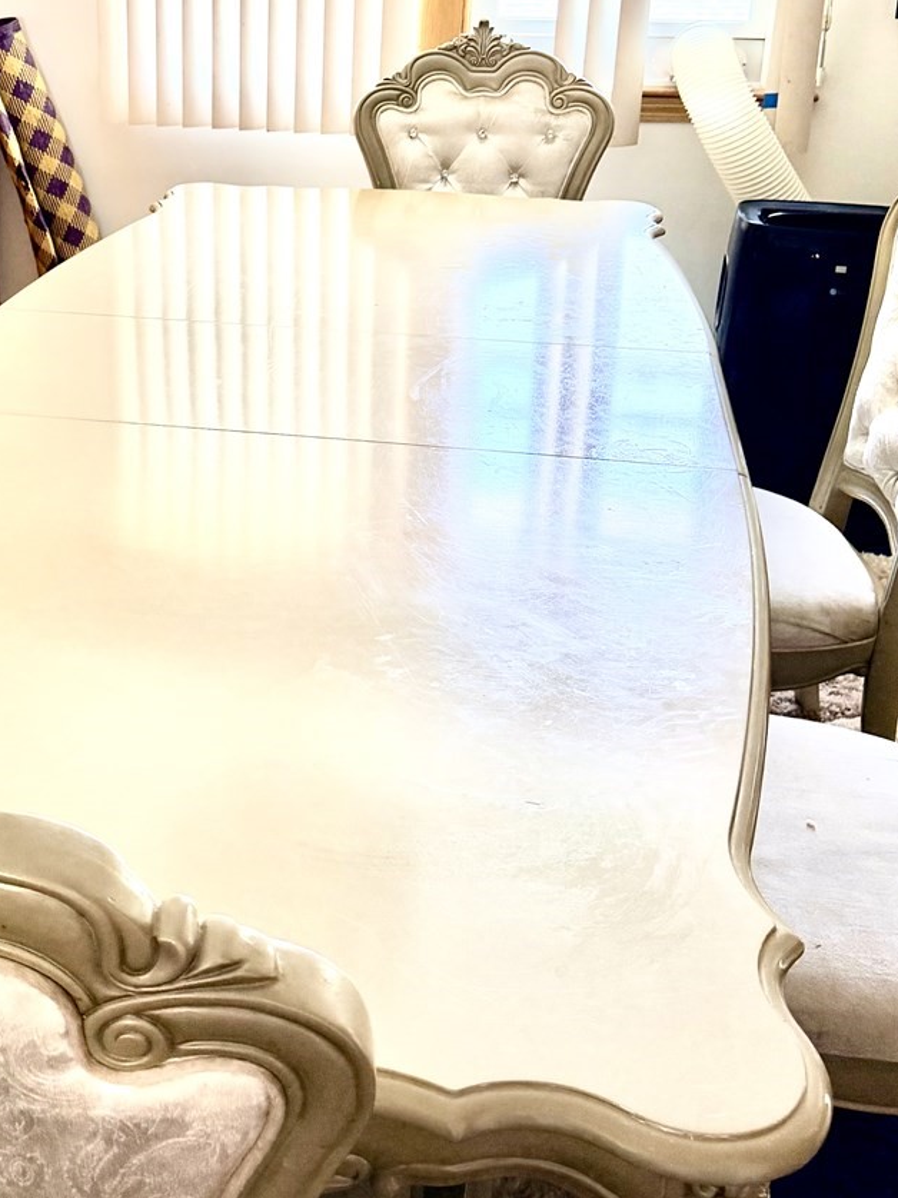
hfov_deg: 32.2
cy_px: 375
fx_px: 1523
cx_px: 222
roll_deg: -0.3
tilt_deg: -19.0
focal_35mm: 44
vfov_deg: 42.2
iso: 200
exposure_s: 1/87
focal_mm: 6.76
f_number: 1.78
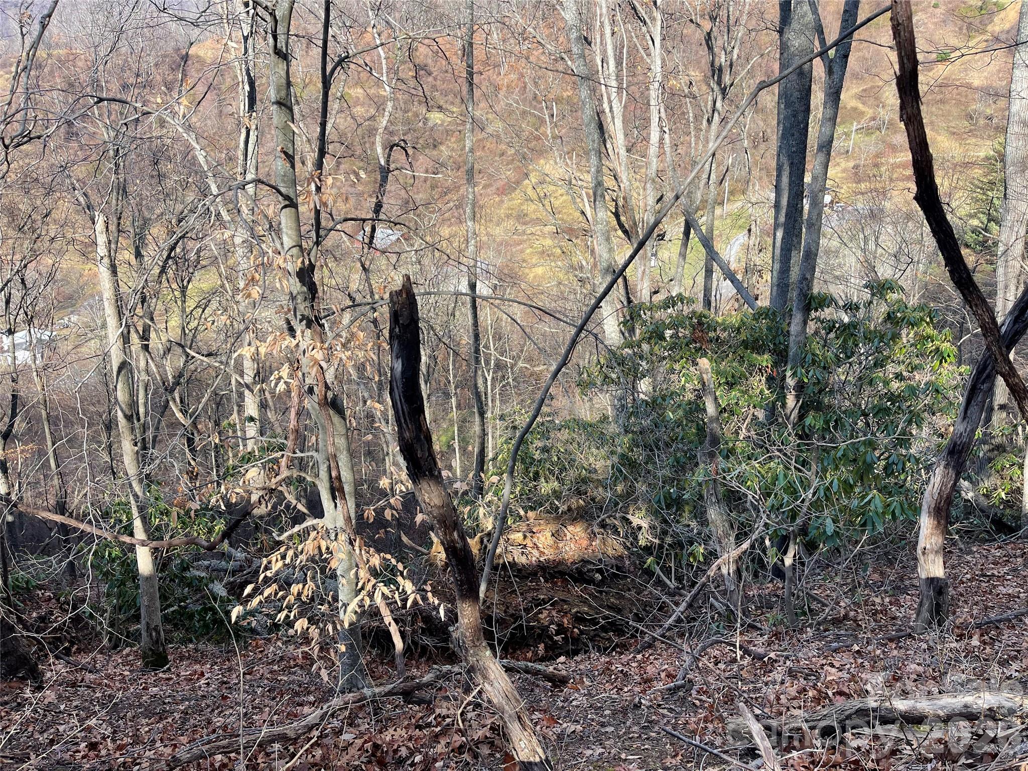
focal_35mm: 25
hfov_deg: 69.4
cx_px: 514
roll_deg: -1.0
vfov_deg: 54.9
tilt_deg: -22.5
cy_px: 386
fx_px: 742
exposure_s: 1/861
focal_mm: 5.1
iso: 32
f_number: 1.6
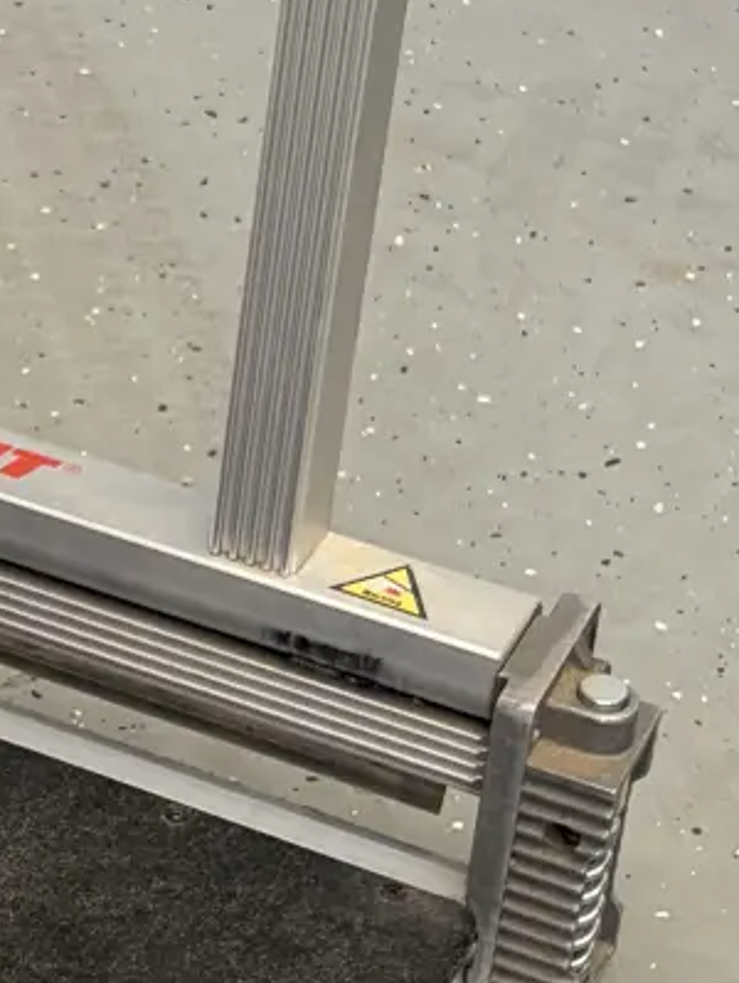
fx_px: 3552
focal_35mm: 125
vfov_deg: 15.8
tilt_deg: -35.9
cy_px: 490
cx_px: -177
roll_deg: +0.8
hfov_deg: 11.6
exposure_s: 1/121
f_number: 1.6
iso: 80
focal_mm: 5.96
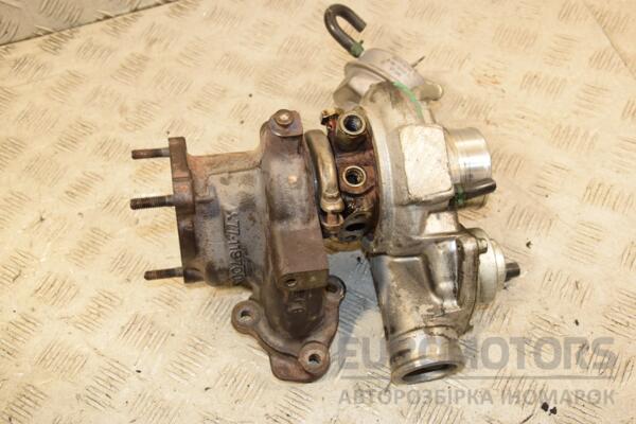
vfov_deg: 29.9
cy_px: 212
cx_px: 318
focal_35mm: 45
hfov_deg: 43.6
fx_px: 795
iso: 800
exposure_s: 1/200
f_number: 6.3
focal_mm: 30
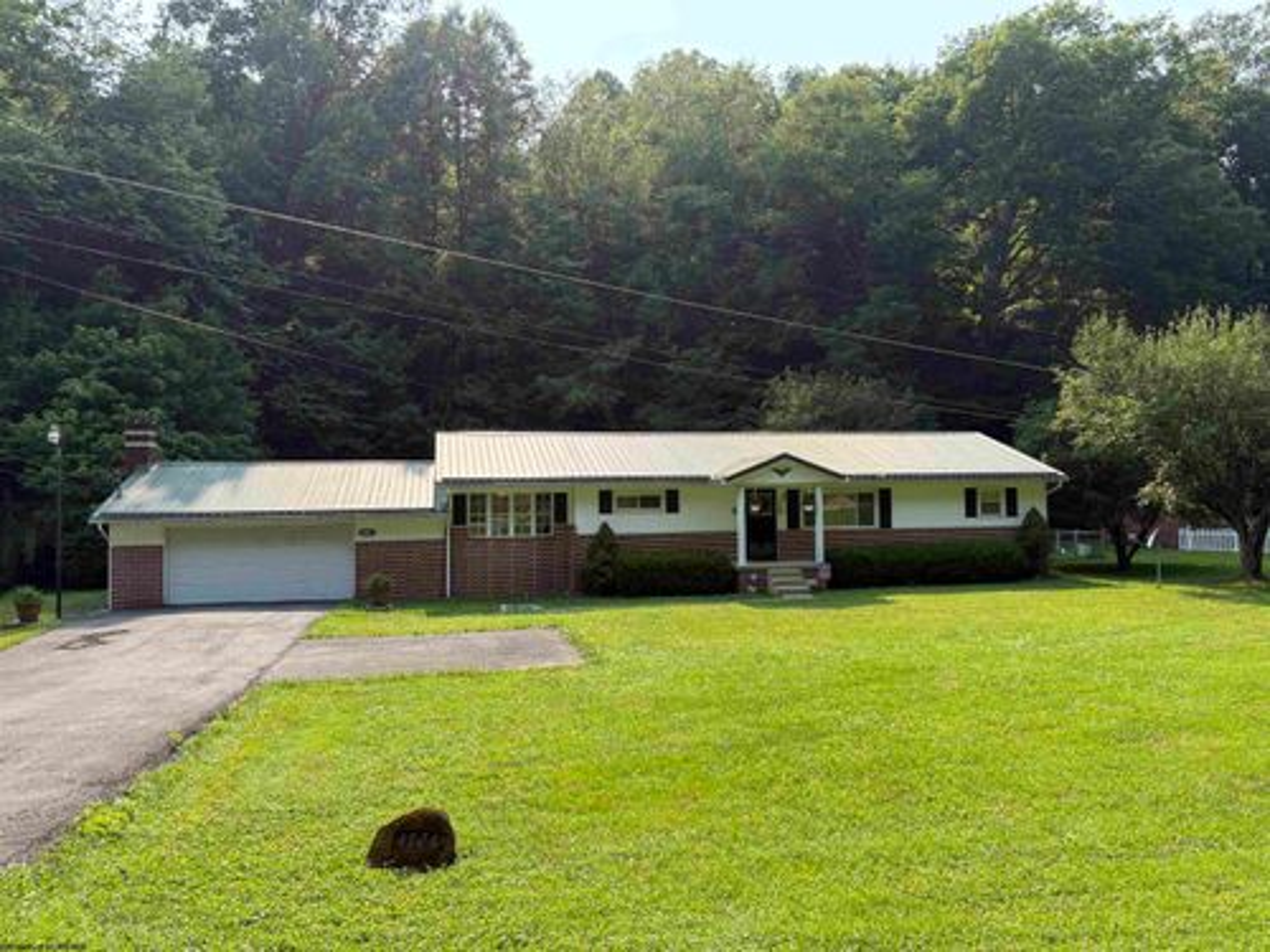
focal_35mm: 26
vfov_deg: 53.1
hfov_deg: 67.3
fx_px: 954
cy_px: 476
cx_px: 635
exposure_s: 1/1706
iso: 64
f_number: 1.6
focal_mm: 5.96
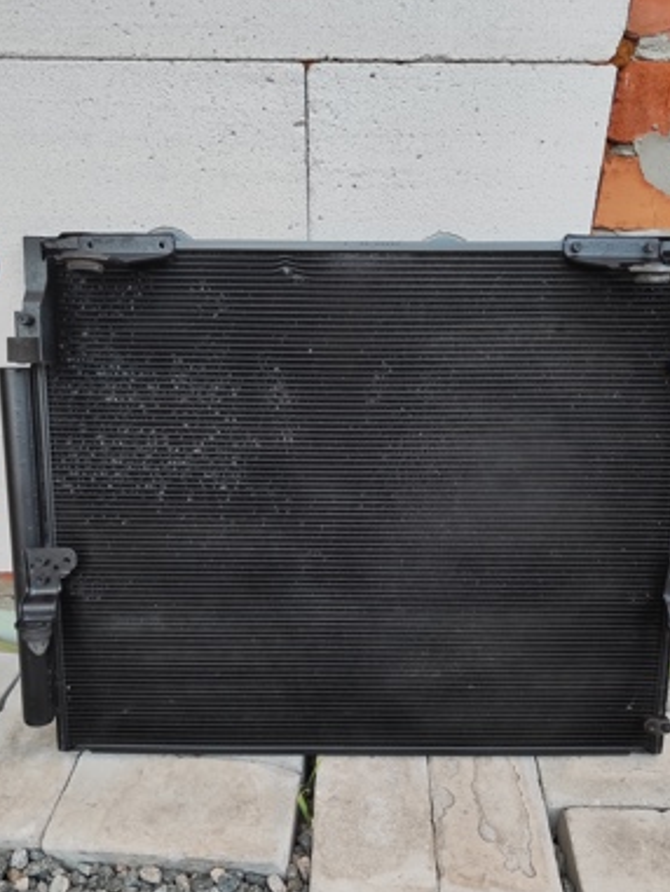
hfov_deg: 48.2
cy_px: 499
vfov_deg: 61.5
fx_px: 748
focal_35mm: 29
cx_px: 354
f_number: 1.88
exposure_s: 1/100
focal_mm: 5.59
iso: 95
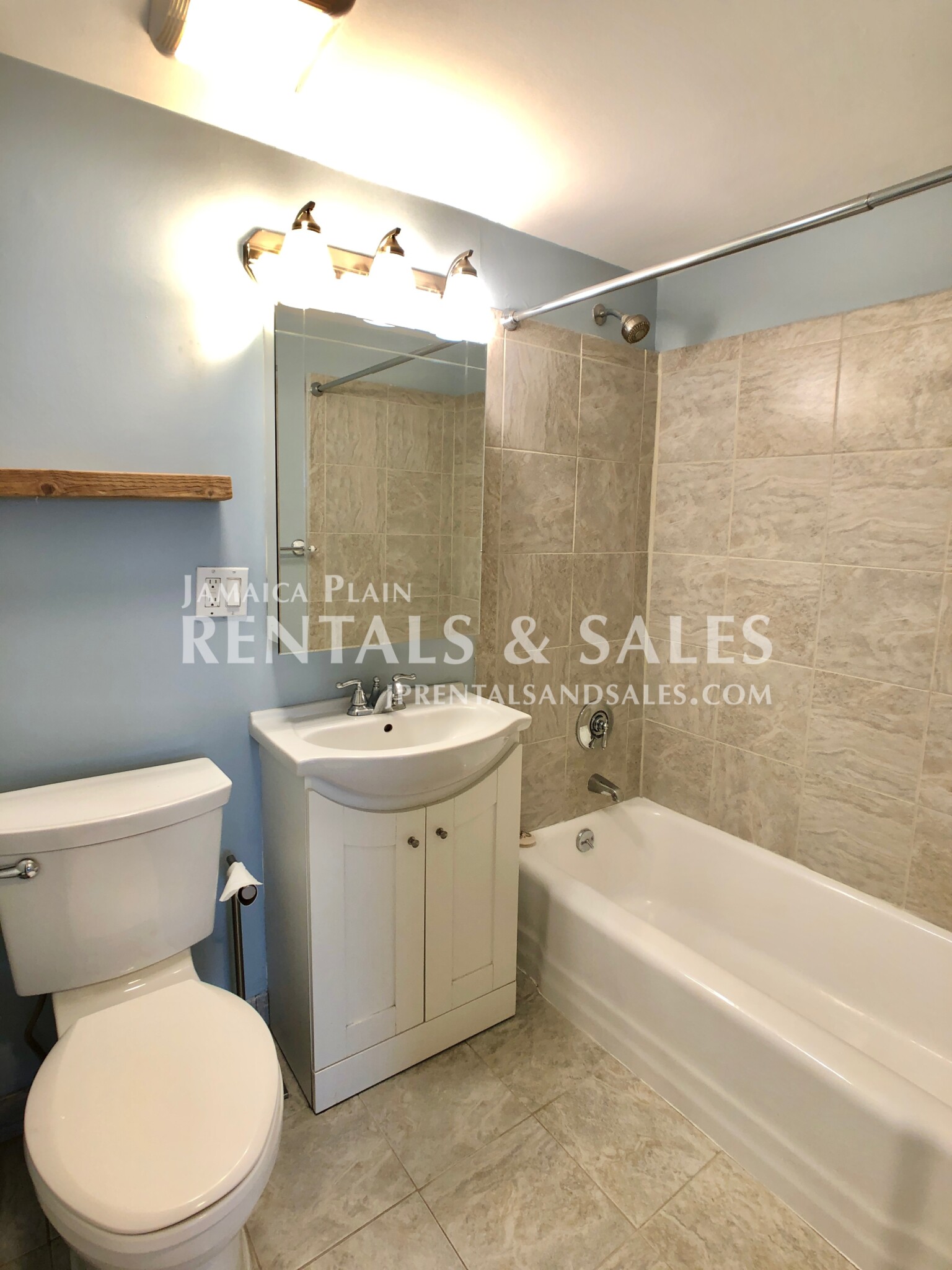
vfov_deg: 63.4
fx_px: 1027
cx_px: 476
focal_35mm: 28
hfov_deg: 49.7
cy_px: 635
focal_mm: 3.99
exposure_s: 1/30
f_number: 1.8
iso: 50
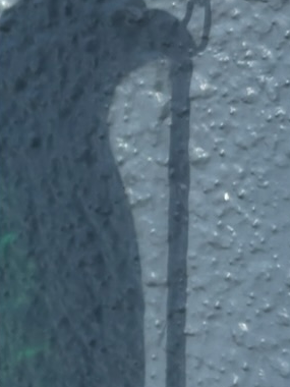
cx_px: -218
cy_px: 117
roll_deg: -2.4
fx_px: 1564
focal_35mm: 140
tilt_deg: -8.3
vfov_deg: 14.1
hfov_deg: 10.1
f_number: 1.6
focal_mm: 5.96
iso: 50
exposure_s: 1/2398
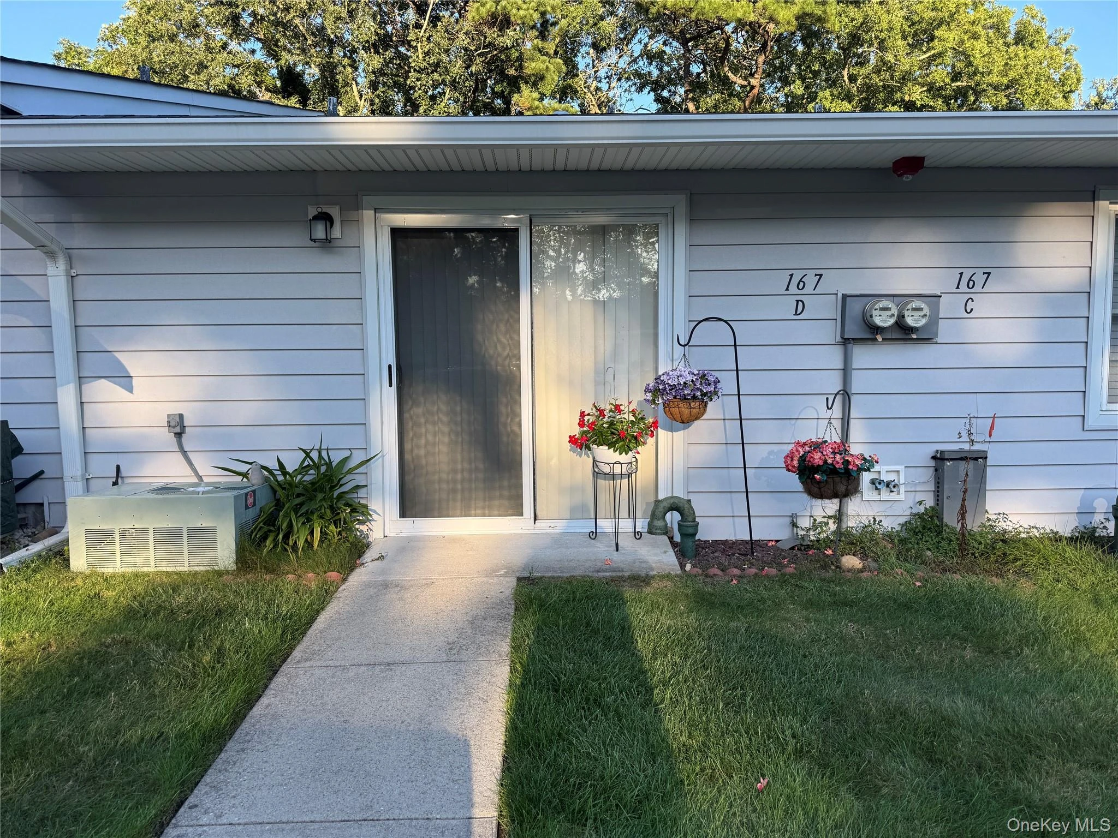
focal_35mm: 24
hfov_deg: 71.6
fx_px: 775
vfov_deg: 56.8
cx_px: 559
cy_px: 419
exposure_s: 1/864
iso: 80
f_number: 1.78
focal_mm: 6.76
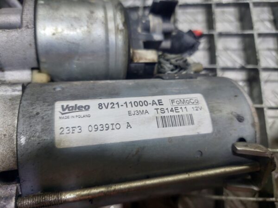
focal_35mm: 25
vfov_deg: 54.9
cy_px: 104
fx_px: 201
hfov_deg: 69.4
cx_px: 139
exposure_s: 1/50
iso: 80
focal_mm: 5.23
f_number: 1.8
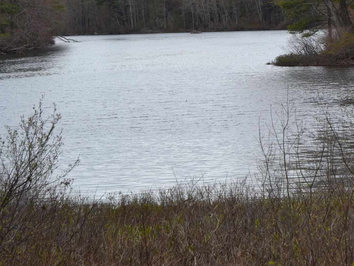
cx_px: 282
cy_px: 47
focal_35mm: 212
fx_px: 2168
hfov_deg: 9.3
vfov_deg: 7.0
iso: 110
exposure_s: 1/500
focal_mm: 70
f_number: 5.6
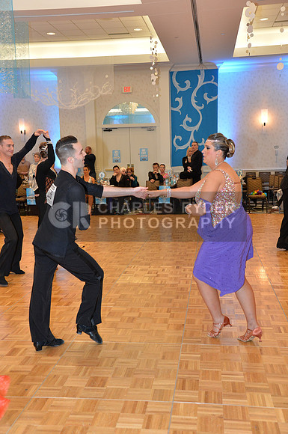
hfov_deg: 33.3
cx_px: 144
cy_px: 217
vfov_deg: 48.5
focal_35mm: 40
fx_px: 481
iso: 3200
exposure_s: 1/250
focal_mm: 40
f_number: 5
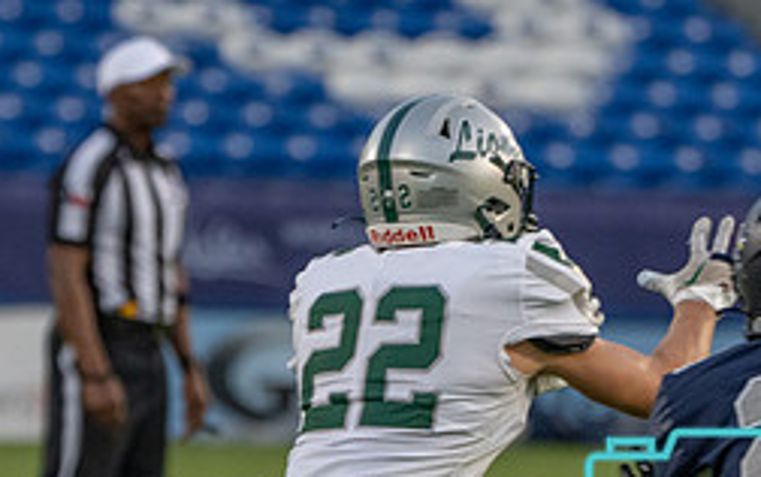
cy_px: 589
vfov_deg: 1.7
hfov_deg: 2.7
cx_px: 271
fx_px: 16295
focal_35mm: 785
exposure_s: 1/1000
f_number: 5.6
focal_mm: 268
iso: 2500
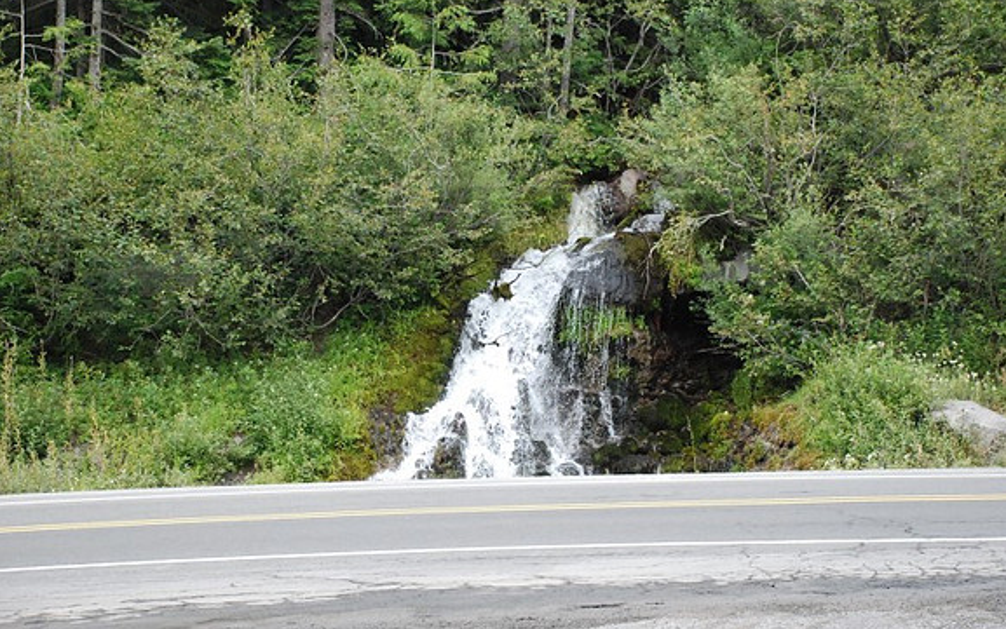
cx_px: 504
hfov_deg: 25.8
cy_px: 301
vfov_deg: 16.3
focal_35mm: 80
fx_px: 2194
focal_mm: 52
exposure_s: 1/640
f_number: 5
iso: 1600
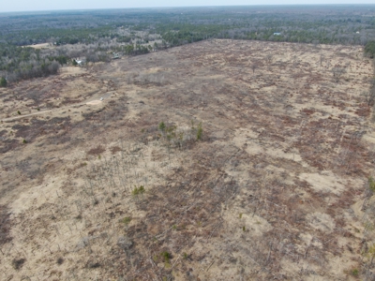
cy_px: 140
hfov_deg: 71.6
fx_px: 260
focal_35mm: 24
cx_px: 188
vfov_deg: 56.8
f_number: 2.8
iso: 100
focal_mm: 4.39
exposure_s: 1/640
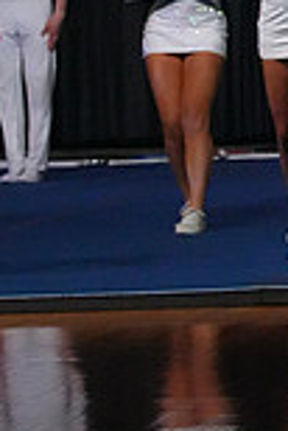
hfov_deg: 3.4
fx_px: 4741
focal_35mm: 396
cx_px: 783
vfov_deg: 5.2
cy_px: -43
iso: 16000
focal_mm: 105
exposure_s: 1/1250
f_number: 5.6
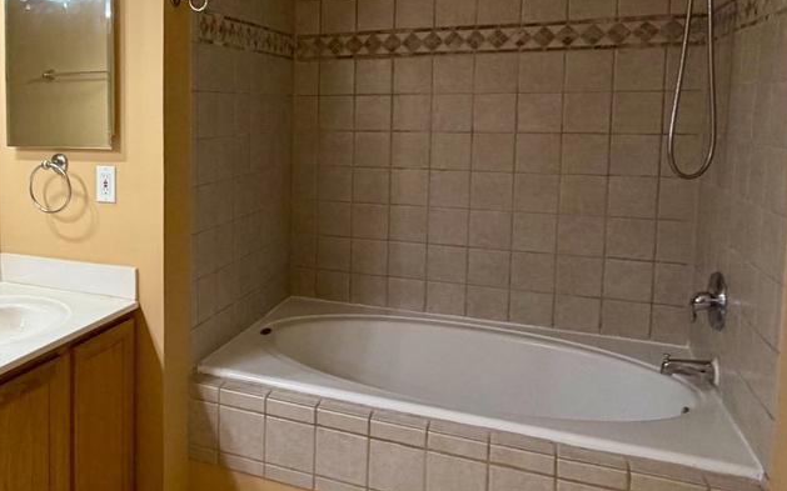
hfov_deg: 52.5
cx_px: 140
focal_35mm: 34
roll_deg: +0.3
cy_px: 169
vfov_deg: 36.9
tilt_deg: -4.1
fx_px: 729
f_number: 2.2
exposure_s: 1/60
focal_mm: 2.22
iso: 160
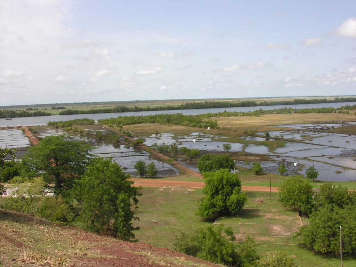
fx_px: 360
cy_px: 134
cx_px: 178
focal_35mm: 35
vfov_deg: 40.7
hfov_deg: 52.6
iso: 50
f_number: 6.3
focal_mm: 8.9
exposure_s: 1/180
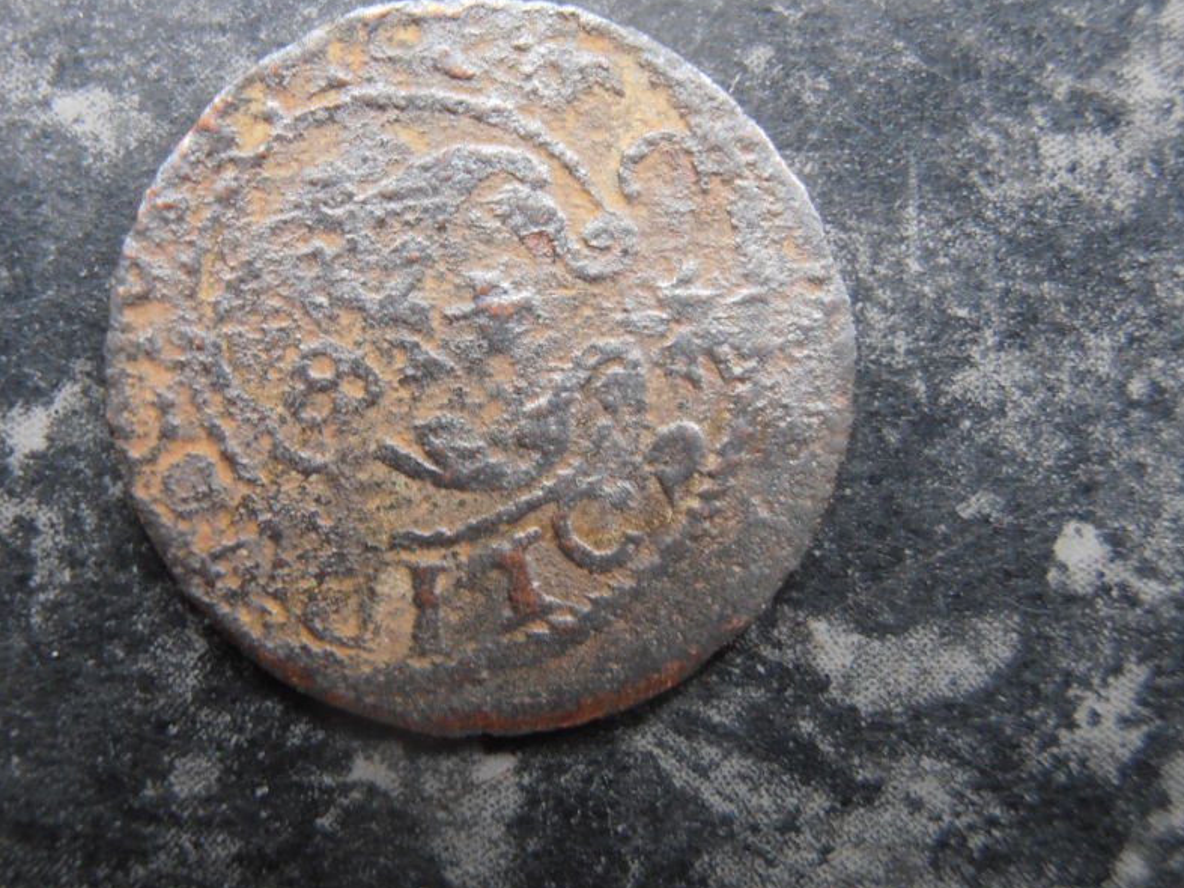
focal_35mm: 47
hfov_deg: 40.2
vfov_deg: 30.8
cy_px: 390
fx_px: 1607
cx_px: 451
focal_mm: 6.61
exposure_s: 1/6
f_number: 3.9
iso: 125
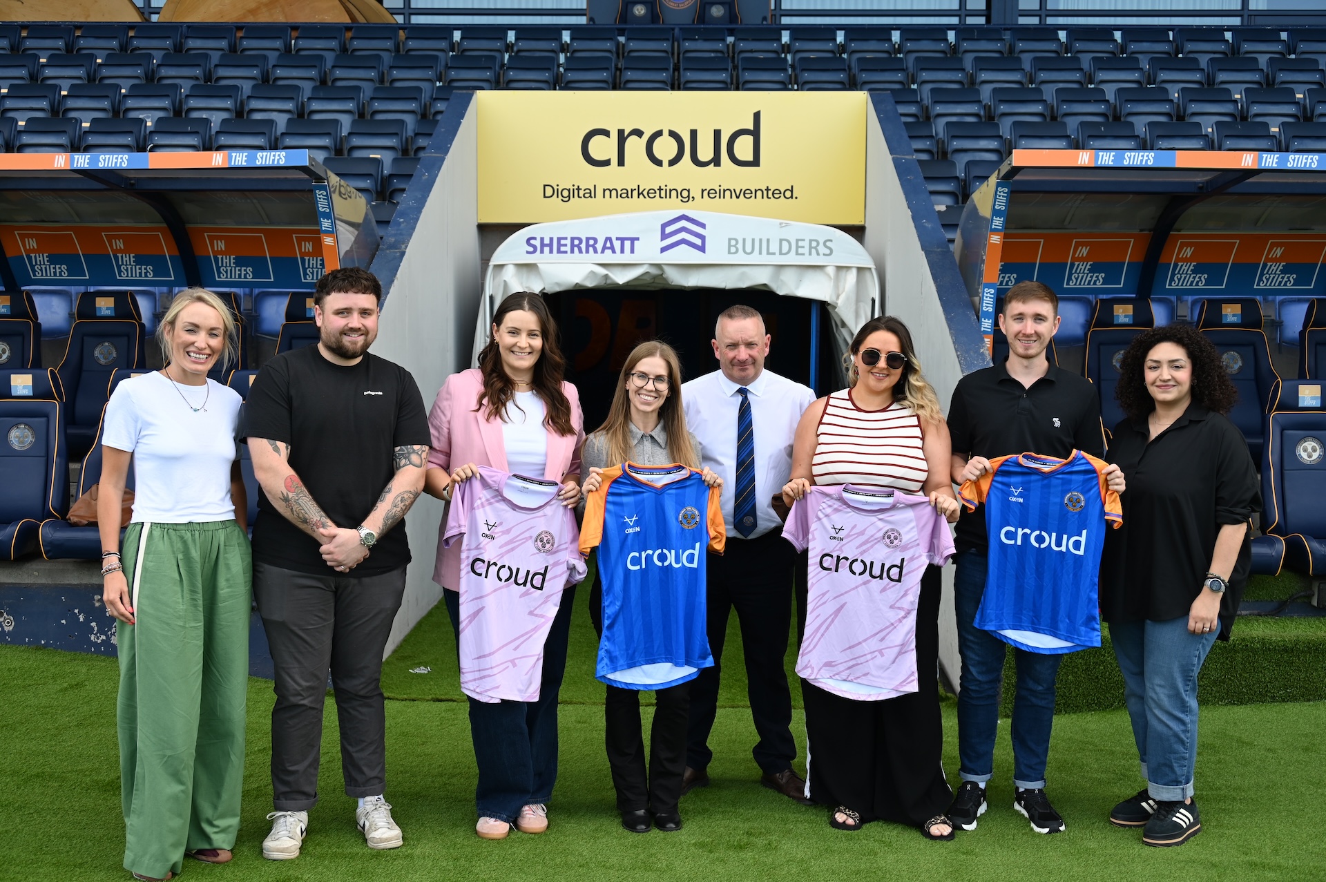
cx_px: 663
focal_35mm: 38
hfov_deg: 50.7
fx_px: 1399
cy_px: 441
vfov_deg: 35.0
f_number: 5.6
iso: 200
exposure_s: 1/250
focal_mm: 38
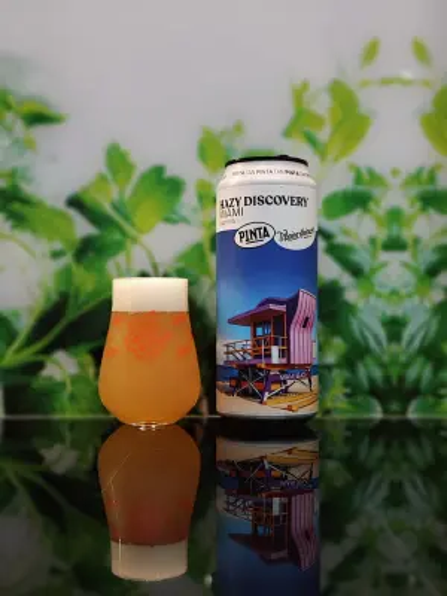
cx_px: 224
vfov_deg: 39.7
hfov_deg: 30.3
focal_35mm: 48
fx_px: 826
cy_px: 298
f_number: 1.9
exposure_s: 1/100
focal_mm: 7.1
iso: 1299
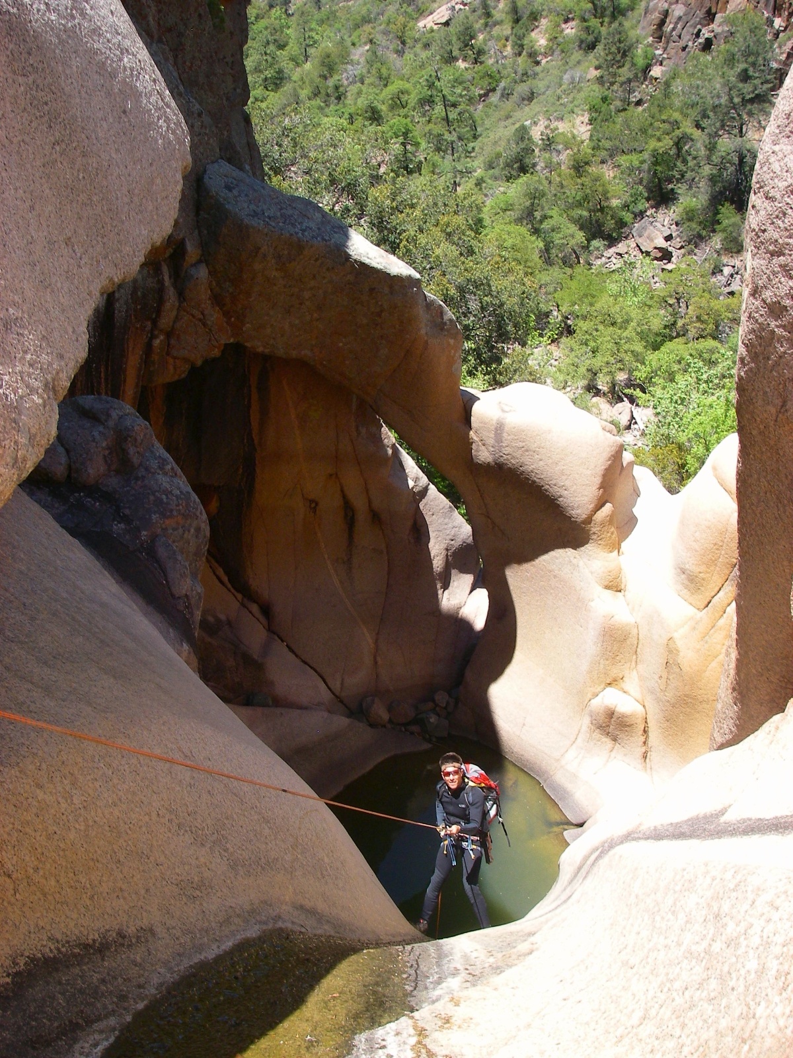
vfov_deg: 49.0
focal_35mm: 38
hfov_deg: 37.7
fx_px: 1161
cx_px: 396
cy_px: 529
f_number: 6.6
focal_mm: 6.3
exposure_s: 1/100
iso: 64
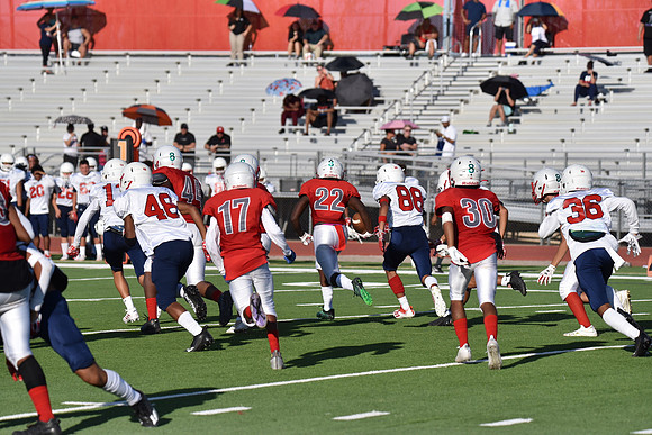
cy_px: 218
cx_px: 326
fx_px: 3985
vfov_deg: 6.2
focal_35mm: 220
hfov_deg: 9.4
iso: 400
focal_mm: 220
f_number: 5.6
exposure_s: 1/4000
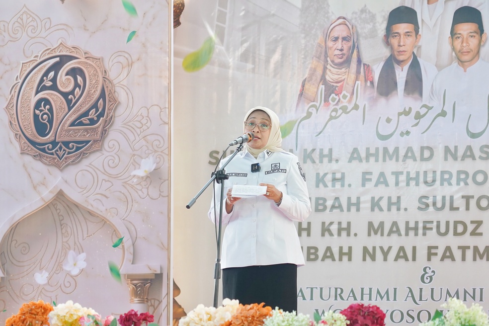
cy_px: 163
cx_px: 244
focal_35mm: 157
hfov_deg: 13.1
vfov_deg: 8.7
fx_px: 2132
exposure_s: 1/125
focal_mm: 105
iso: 1250
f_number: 4
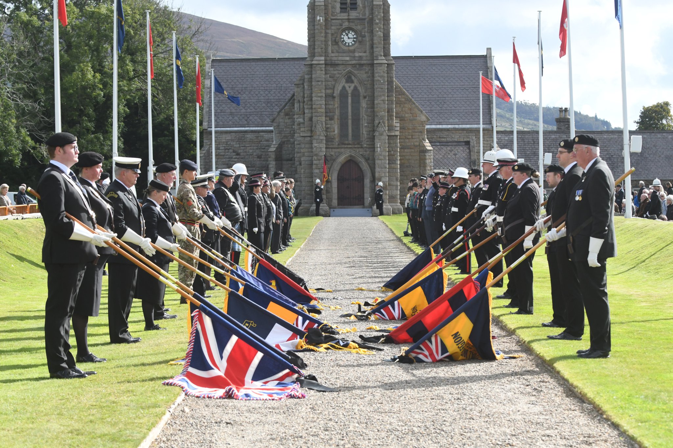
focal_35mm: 105
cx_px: 336
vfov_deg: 13.0
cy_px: 224
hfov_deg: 19.5
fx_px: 1963
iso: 800
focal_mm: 70
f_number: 5
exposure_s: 1/2000
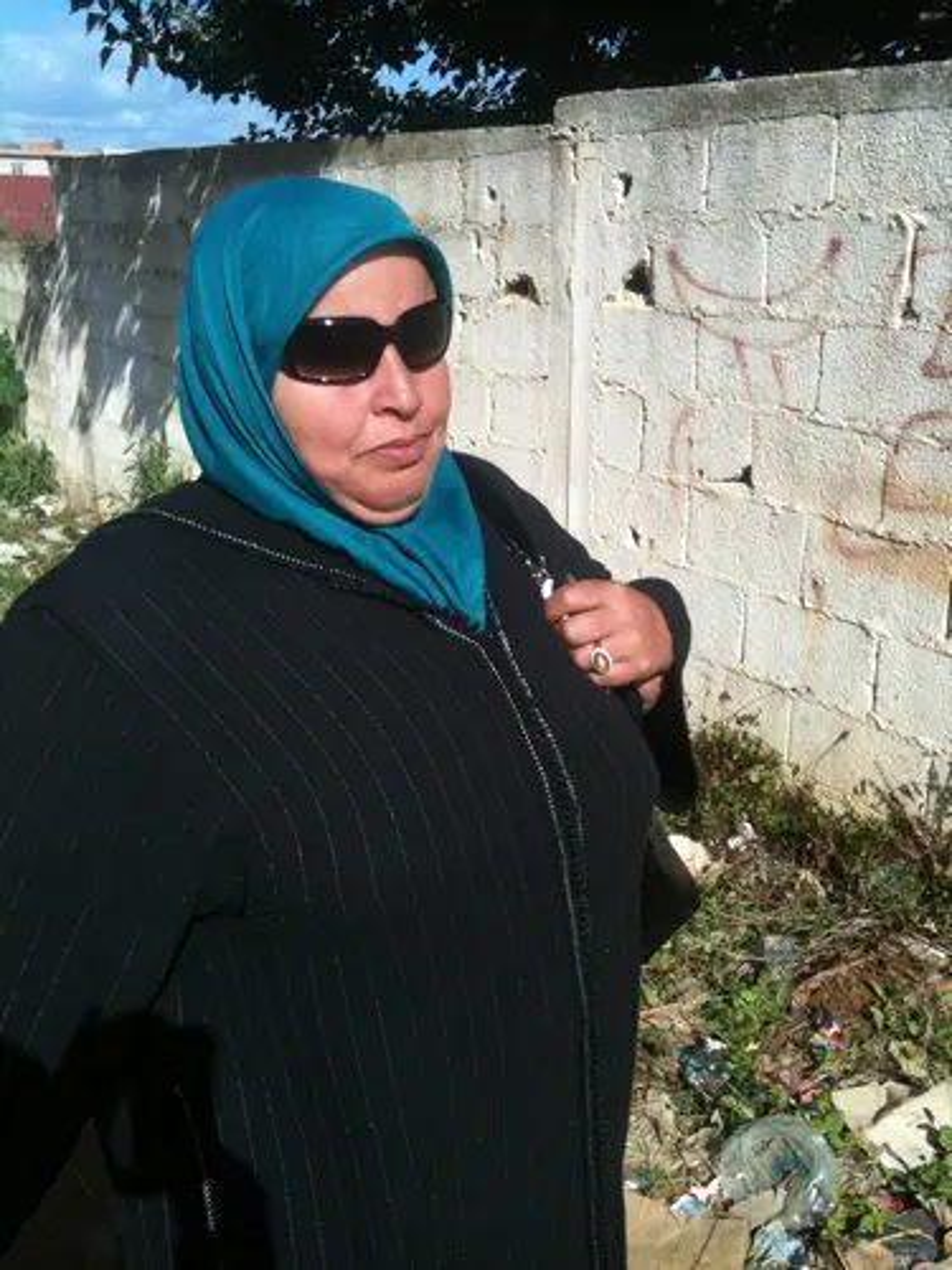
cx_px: 476
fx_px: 1283
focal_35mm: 35
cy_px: 635
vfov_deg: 52.6
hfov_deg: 40.7
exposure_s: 1/1240
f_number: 2.8
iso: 64
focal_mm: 3.85
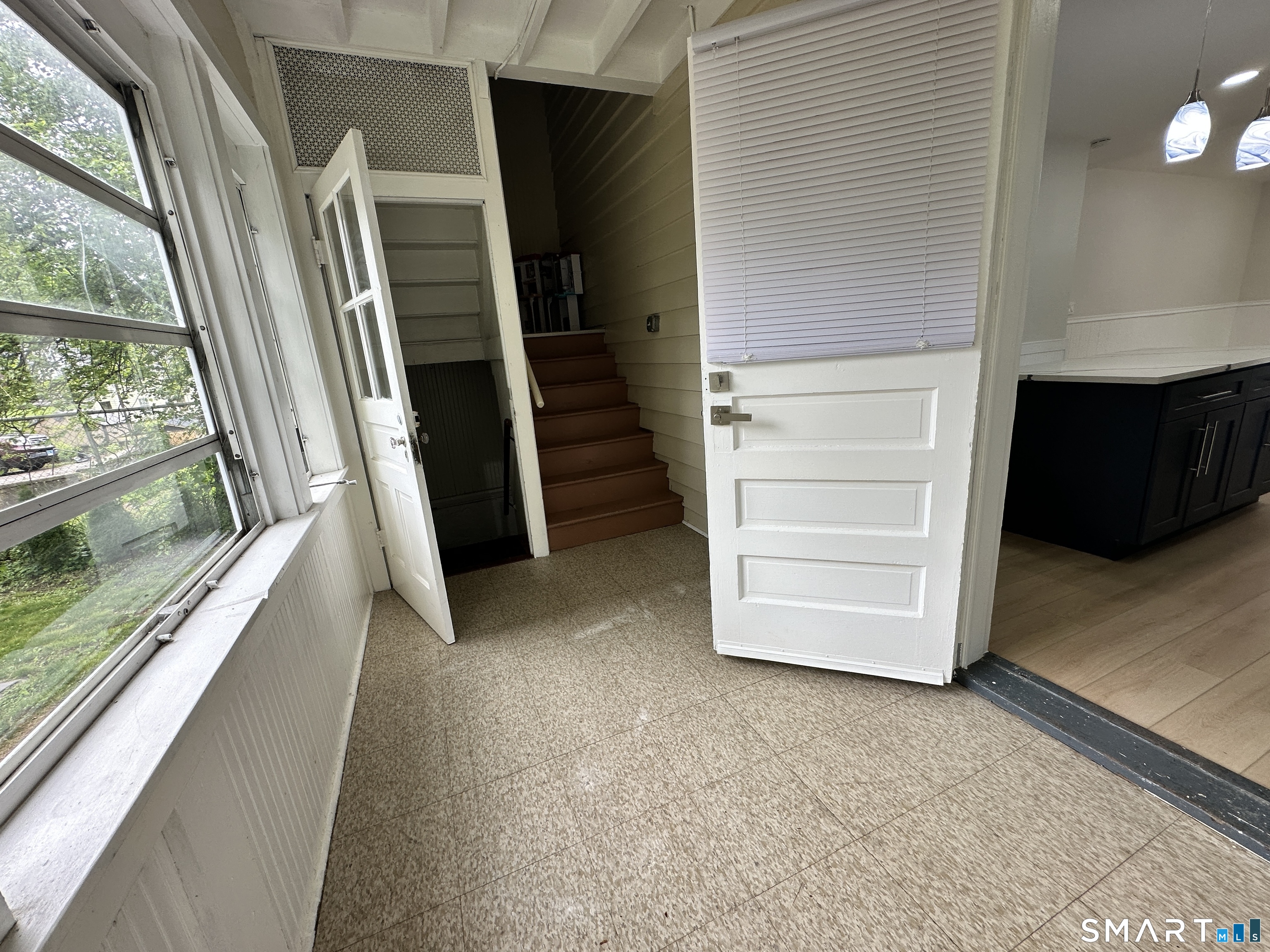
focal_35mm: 14
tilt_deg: -13.8
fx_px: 514
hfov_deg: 102.1
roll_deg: +5.1
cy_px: 476
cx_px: 635
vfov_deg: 85.7
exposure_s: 1/99
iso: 50
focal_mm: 2.22
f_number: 2.2
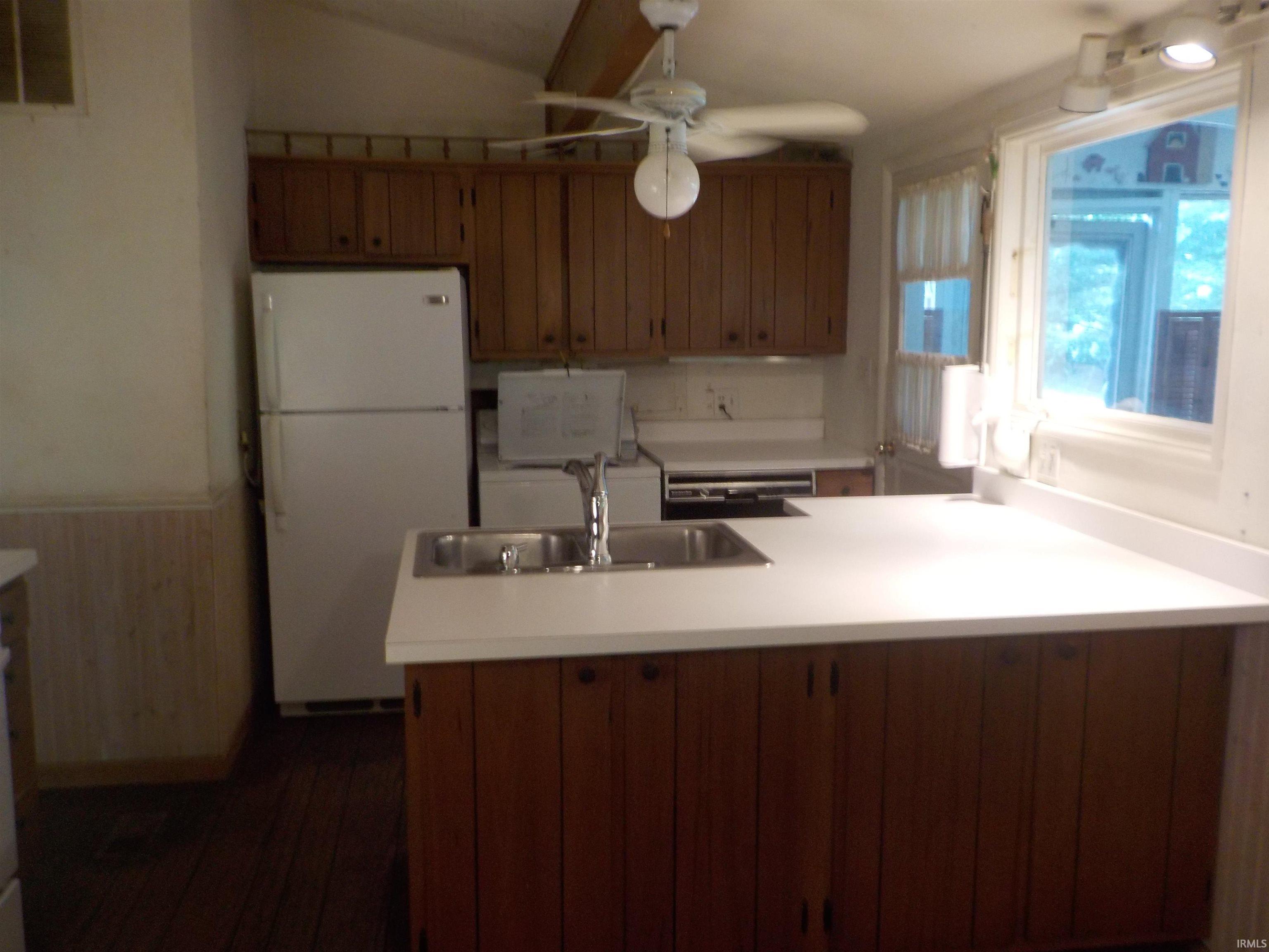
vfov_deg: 46.8
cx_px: 634
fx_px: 1100
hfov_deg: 60.0
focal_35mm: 30
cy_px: 476
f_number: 3.3
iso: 200
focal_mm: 4.1
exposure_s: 1/30
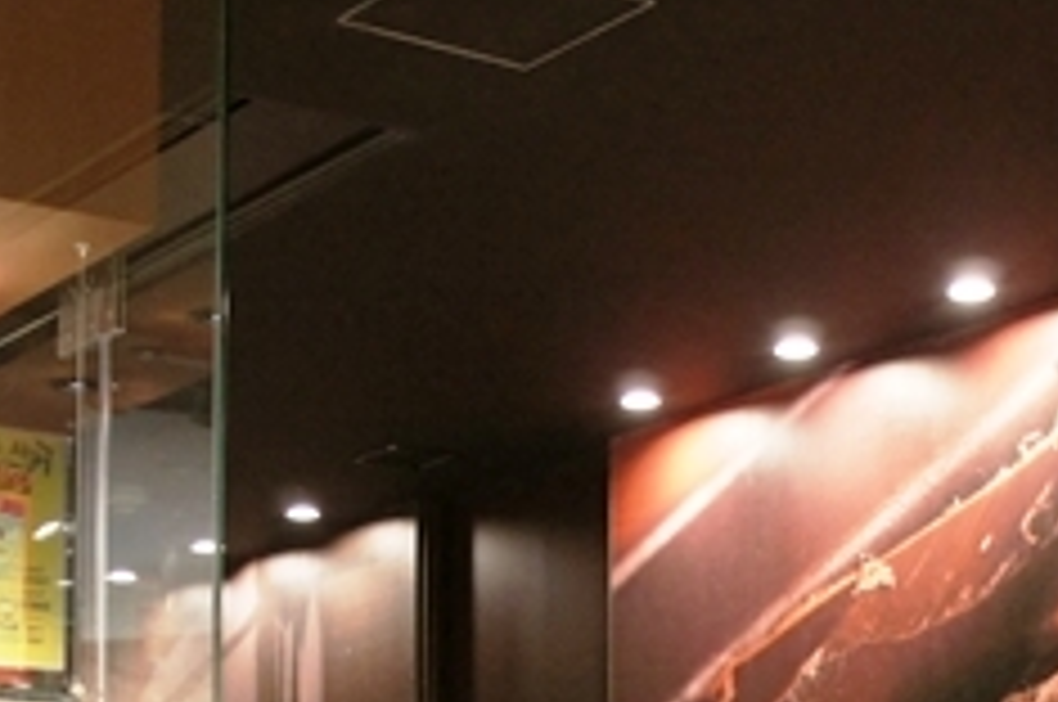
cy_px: 1071
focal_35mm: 92
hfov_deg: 22.0
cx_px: 756
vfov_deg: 13.9
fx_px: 2700
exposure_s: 1/50
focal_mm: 18
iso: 1600
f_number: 4
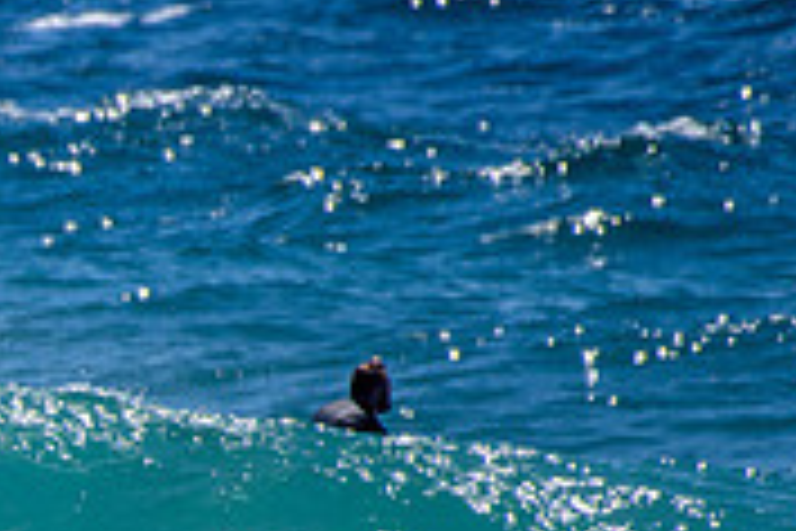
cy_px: 719
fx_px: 44285
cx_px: -546
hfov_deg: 1.0
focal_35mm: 2003
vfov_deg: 0.7
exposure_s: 1/2000
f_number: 5.6
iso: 100
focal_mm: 500
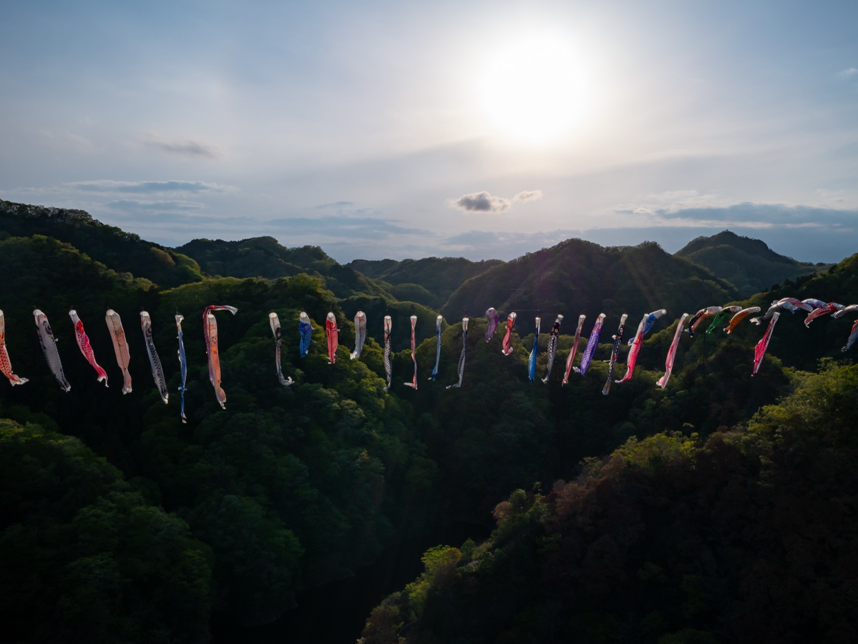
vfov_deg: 46.8
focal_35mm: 30
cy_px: 322
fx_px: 744
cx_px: 429
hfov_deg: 59.9
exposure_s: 1/1250
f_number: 8
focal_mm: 15
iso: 200
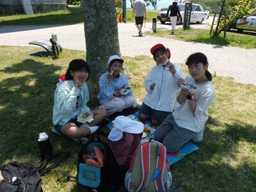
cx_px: 128
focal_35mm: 24
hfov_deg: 71.6
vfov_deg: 56.8
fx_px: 177
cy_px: 96
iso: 100
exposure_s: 1/200
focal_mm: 4.3
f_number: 6.3
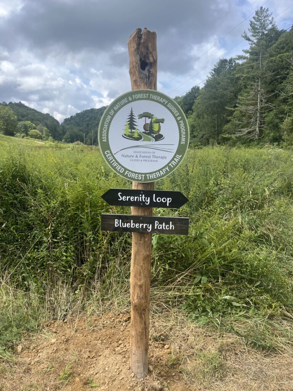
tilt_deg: -10.5
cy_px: 196
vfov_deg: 67.3
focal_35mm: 26
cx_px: 146
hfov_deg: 53.1
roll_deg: -1.4
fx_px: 293
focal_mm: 5.1
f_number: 1.6
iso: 50
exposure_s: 1/1802
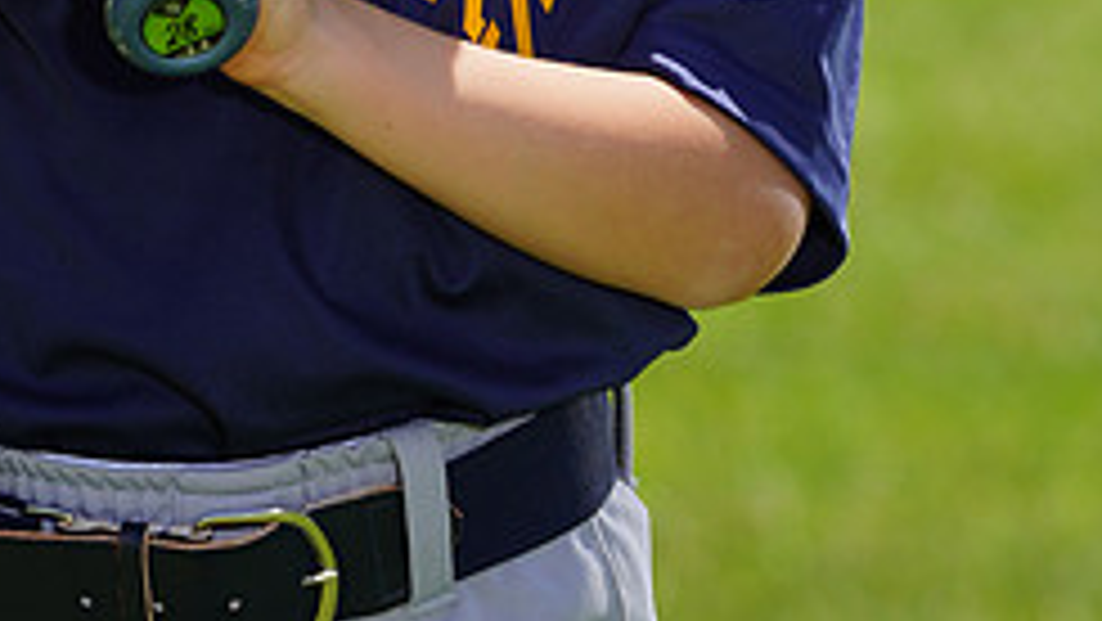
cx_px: 259
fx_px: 19906
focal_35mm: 681
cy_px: -518
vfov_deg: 1.8
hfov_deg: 3.2
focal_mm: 274
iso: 100
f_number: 9
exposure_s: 1/250
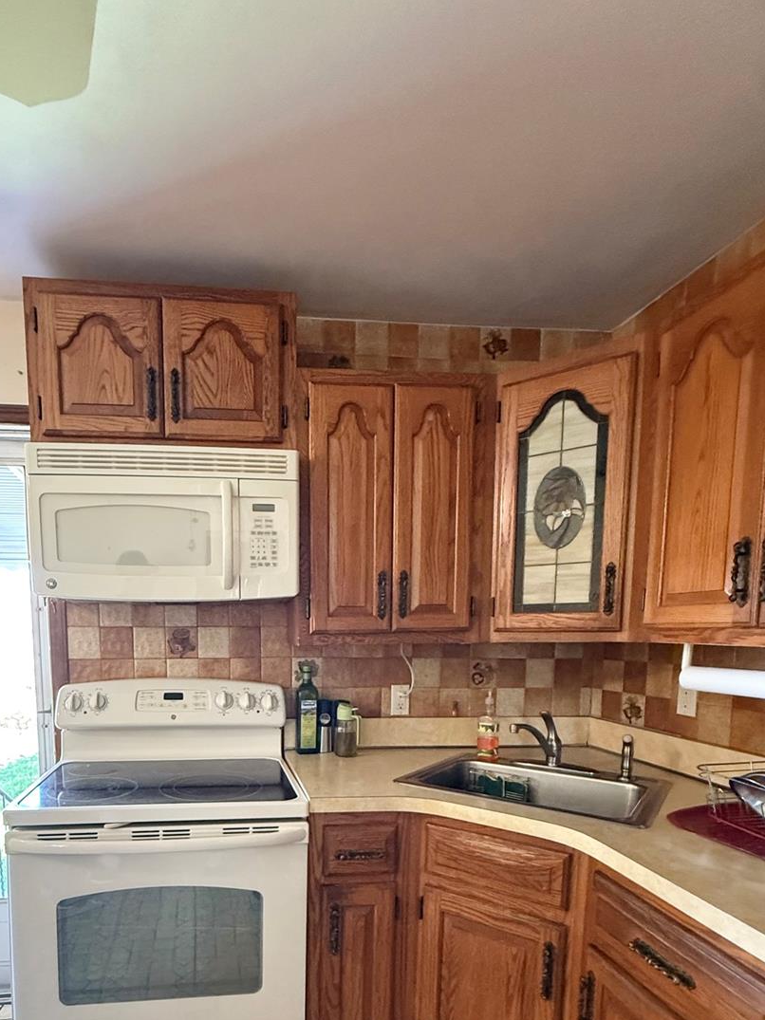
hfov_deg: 64.9
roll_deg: -0.2
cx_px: 280
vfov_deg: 78.5
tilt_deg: -6.4
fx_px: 589
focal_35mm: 20
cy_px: 697
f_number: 2.2
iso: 800
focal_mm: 2.22
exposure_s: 1/60
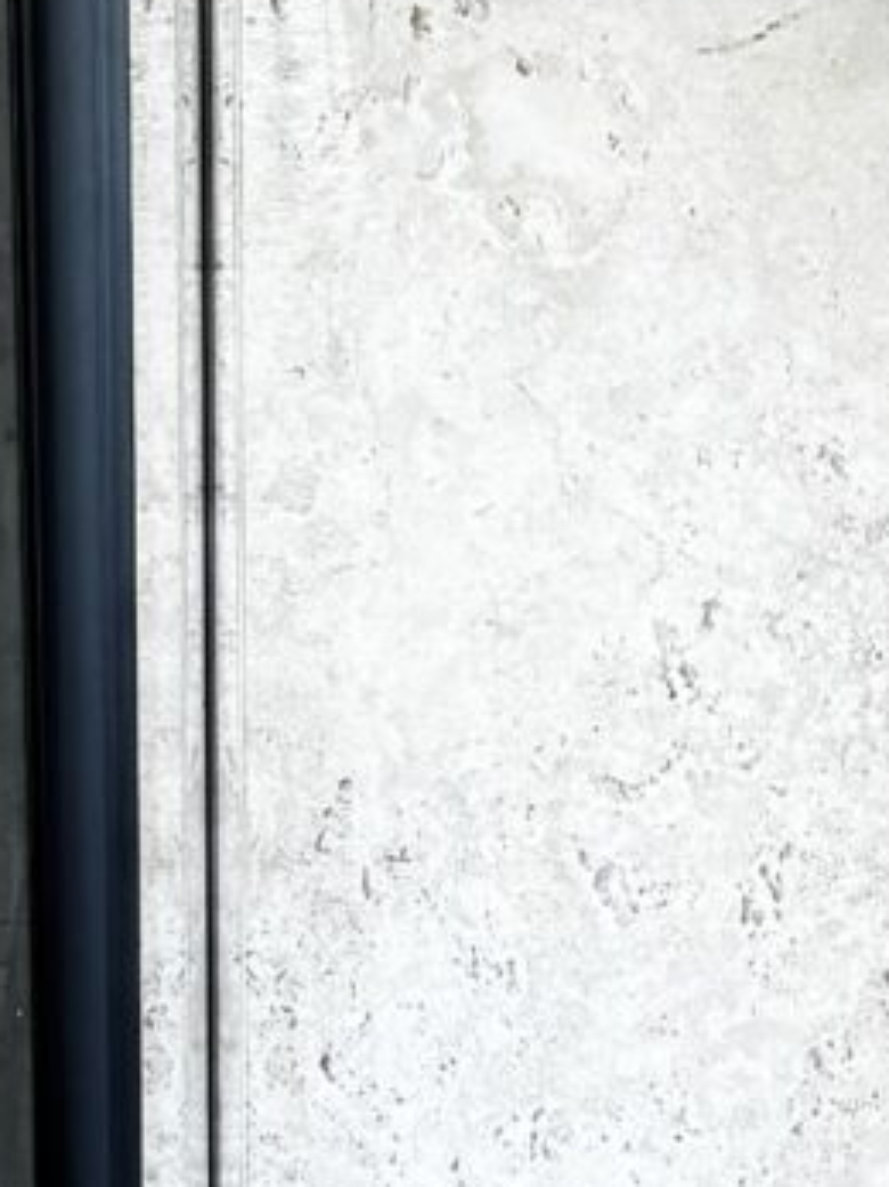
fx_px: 6579
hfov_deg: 7.7
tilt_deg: -15.0
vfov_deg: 10.2
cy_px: 1262
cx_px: 393
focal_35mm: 192
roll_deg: -1.3
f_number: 1.6
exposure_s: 1/50
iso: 125
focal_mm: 5.96
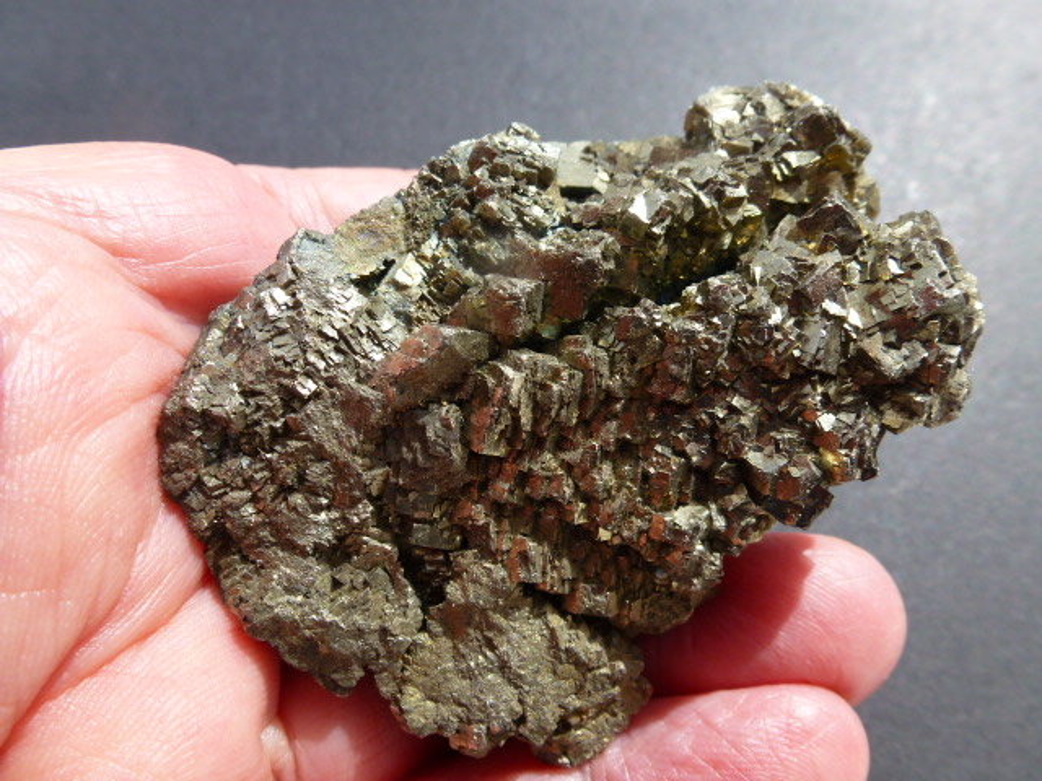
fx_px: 722
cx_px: 521
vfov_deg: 56.8
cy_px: 390
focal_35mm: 24
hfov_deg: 71.6
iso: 100
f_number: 4
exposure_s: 1/800
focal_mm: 4.3
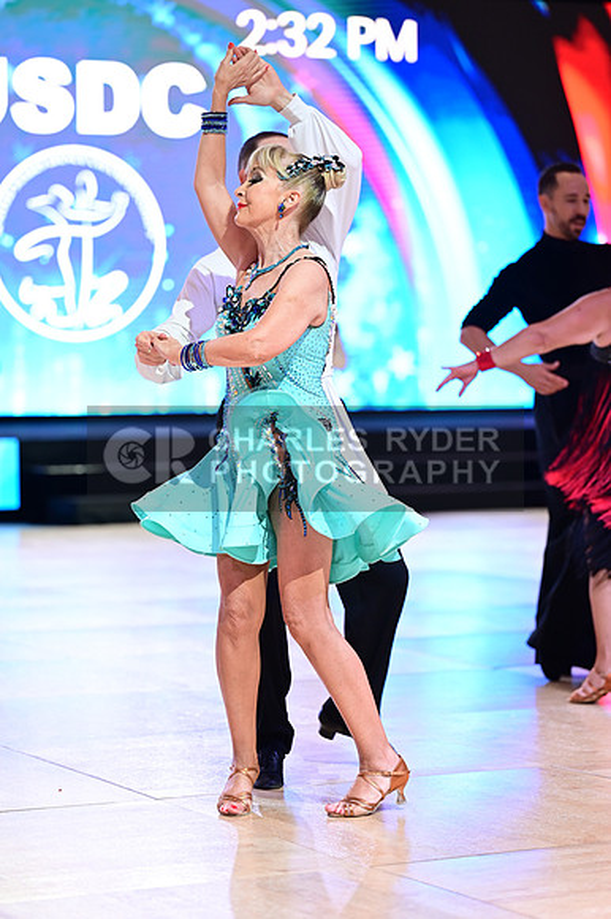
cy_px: 460
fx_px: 3058
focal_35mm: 120
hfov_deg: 11.4
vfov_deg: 17.1
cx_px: 306
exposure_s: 1/500
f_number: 2.8
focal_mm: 120
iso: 2000
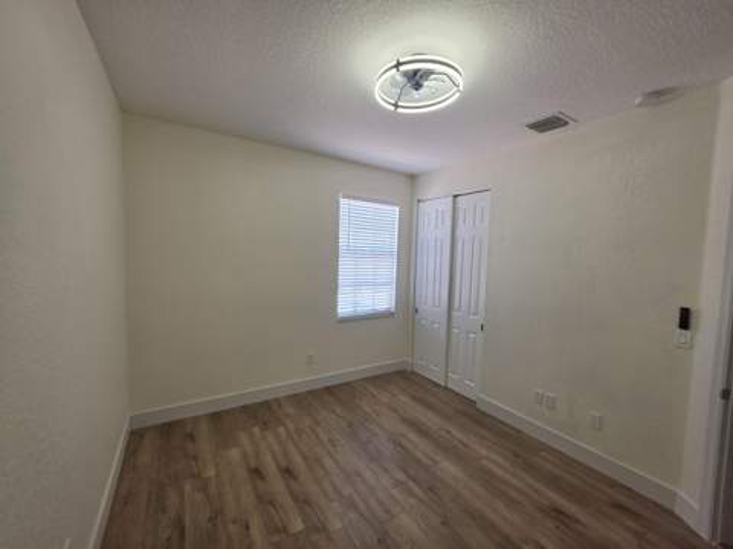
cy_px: 274
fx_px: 275
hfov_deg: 106.2
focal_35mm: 13
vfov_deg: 89.8
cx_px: 366
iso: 50
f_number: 1.9
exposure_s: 1/120
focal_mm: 2.2
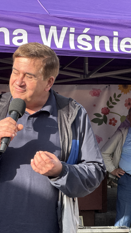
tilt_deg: +2.7
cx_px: 54
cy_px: 117
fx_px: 692
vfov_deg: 19.1
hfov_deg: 10.8
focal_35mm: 112
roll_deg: -0.6
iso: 25
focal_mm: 9
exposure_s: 1/212
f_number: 2.8
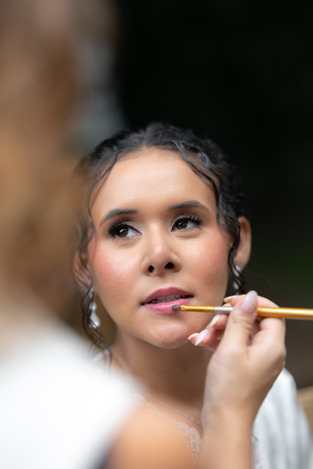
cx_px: 156
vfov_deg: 23.9
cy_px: 234
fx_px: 1108
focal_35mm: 85
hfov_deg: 16.1
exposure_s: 1/320
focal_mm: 85
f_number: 1.4
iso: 160
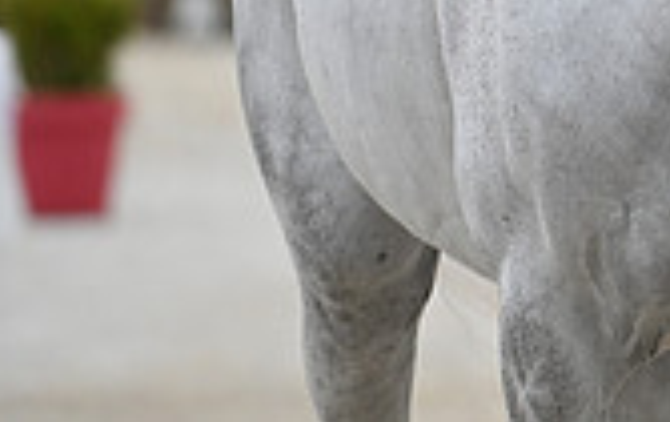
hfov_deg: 1.5
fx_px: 25863
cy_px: -352
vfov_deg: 0.9
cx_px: 1115
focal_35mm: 1414
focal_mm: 400
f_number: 5.6
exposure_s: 1/1600
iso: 500
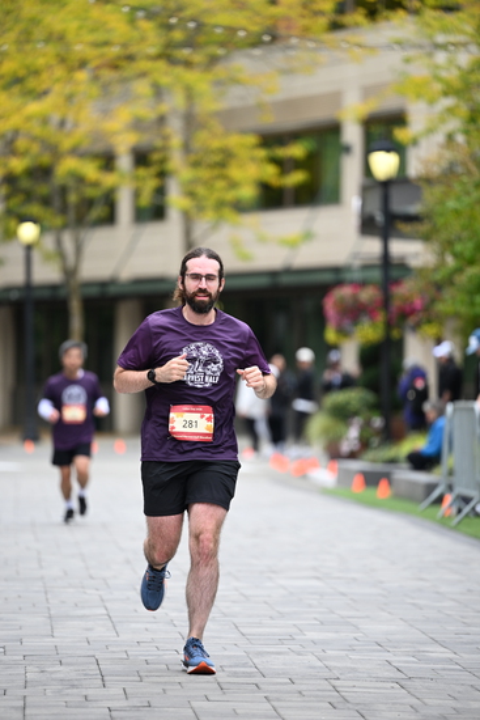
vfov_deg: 11.1
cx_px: 240
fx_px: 3697
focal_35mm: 185
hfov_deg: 7.4
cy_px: 360
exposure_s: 1/2000
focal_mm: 185
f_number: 2.8
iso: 640
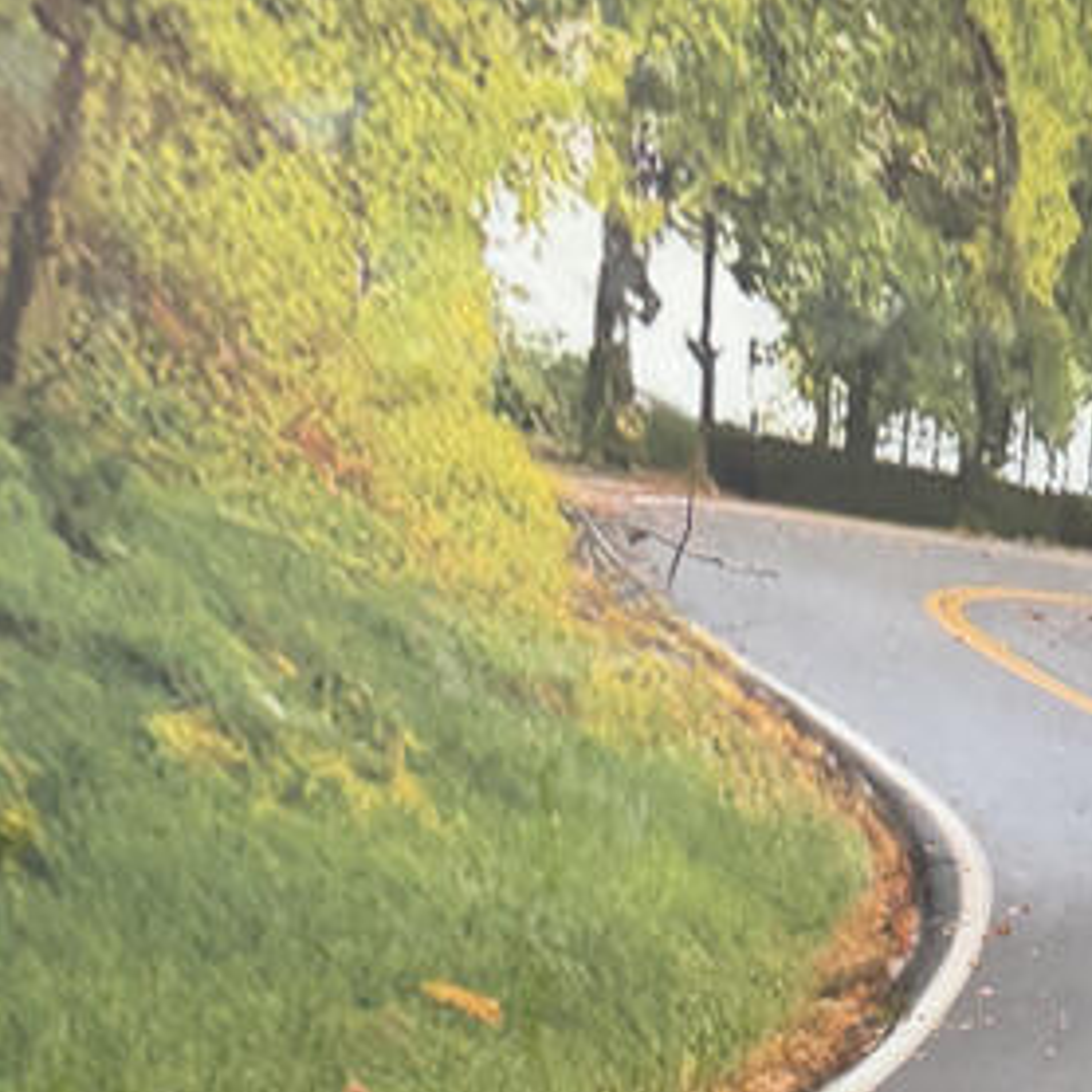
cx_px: 1002
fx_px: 2784
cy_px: 1940
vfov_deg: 17.9
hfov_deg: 21.6
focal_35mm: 78
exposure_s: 1/60
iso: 125
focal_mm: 6.76
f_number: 1.78
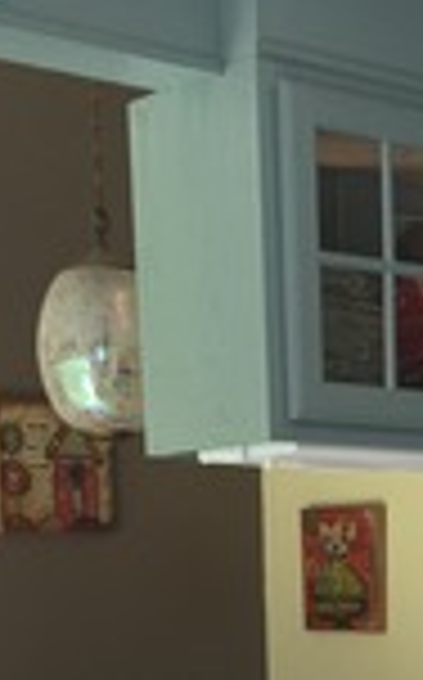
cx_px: 459
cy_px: 995
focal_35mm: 98
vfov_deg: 18.9
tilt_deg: -10.8
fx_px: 1813
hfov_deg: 13.1
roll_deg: +0.0
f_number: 2.2
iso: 50
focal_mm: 4.15
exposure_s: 1/120
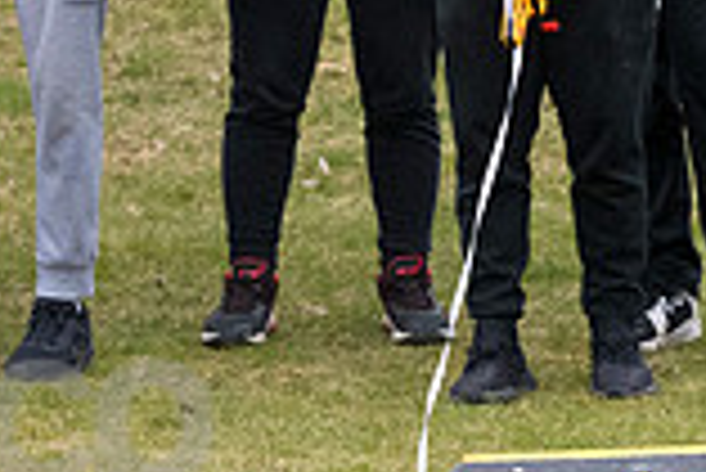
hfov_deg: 2.8
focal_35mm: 746
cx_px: -562
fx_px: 14643
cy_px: -144
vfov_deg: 1.8
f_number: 5
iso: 2000
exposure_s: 1/1600
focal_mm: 135
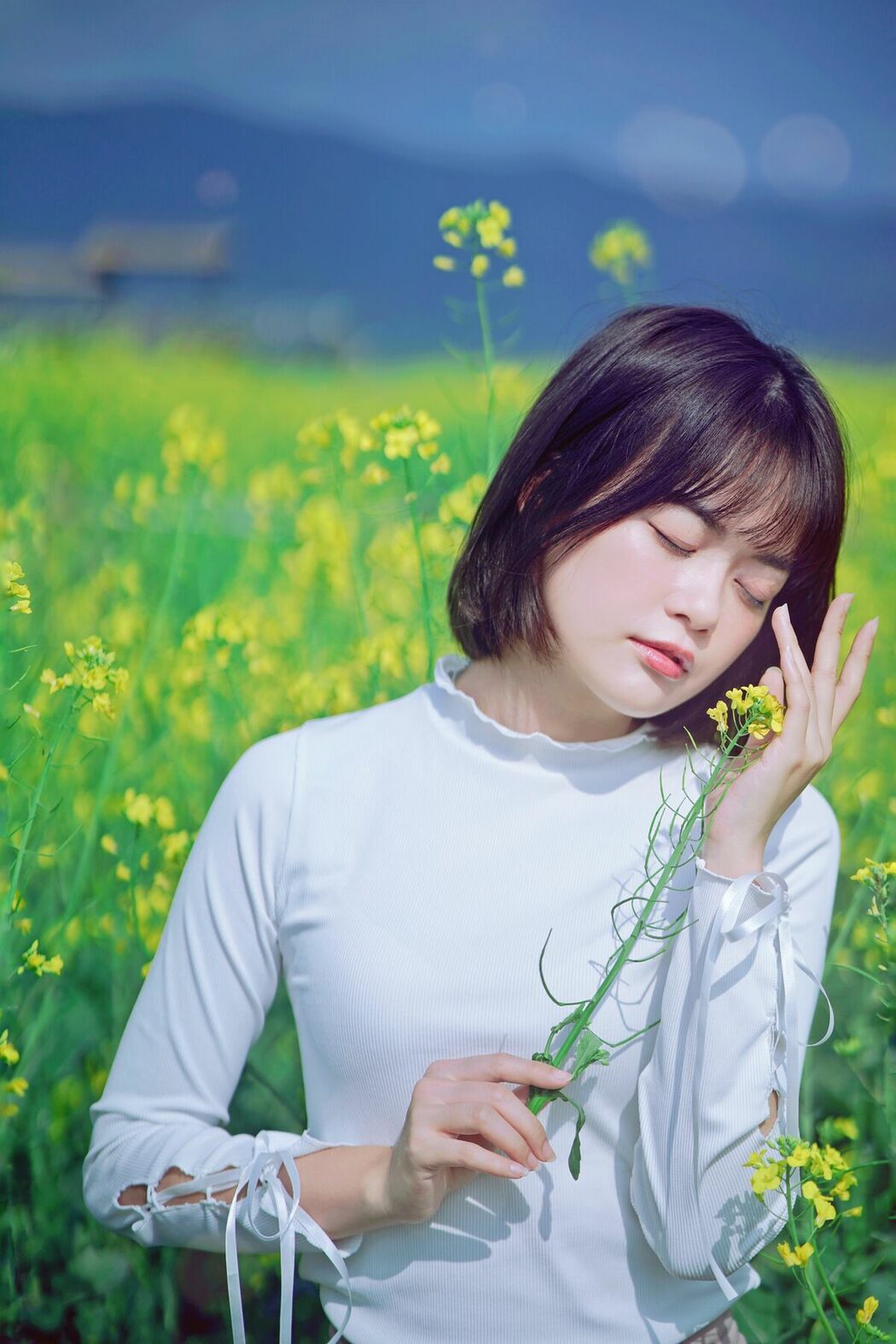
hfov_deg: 16.1
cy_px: 672
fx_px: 3173
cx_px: 448
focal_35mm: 85
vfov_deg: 23.9
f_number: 2
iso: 100
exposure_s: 1/8000
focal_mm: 85
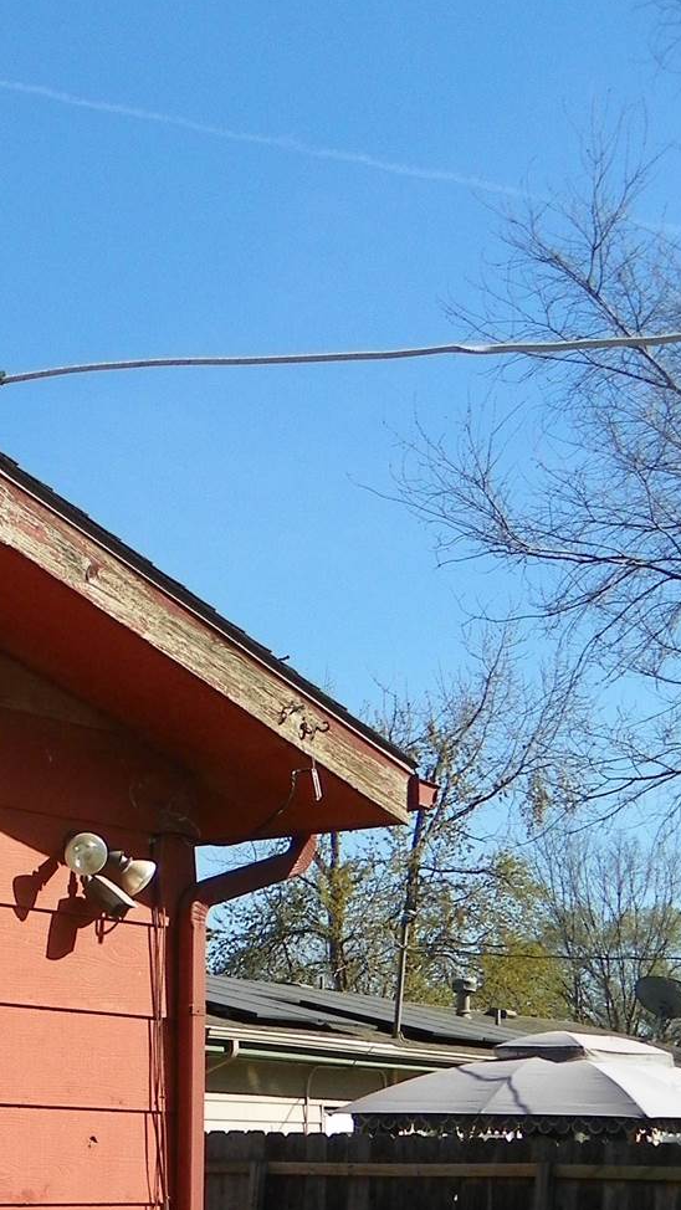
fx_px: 2150
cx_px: -229
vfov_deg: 29.4
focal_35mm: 67
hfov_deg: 16.9
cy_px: 1206
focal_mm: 4.6
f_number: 2.8
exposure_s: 1/800
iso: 64
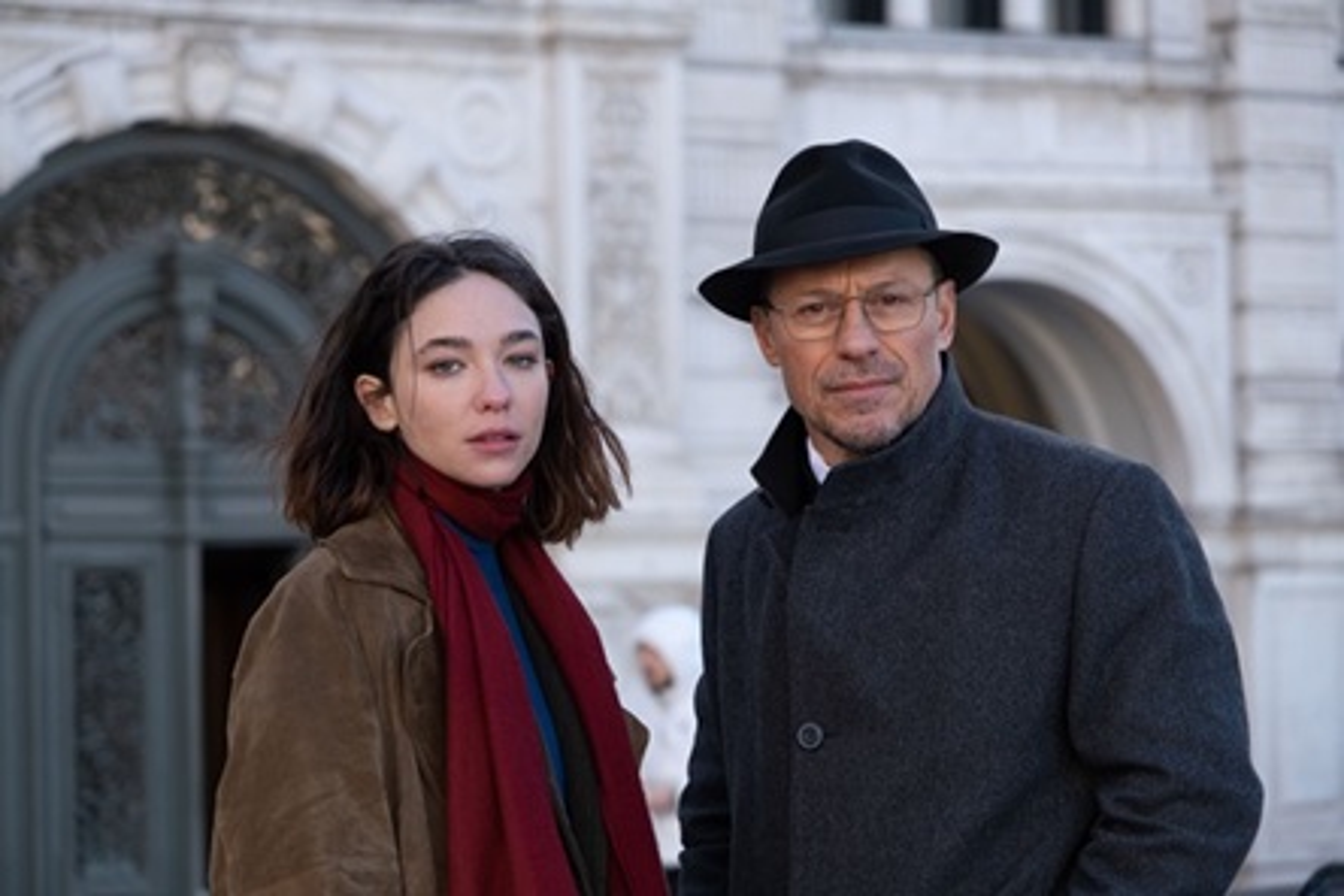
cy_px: 448
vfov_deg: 11.4
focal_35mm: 120
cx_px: 672
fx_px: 4480
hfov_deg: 17.1
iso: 800
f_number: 4
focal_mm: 80
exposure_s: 1/1000
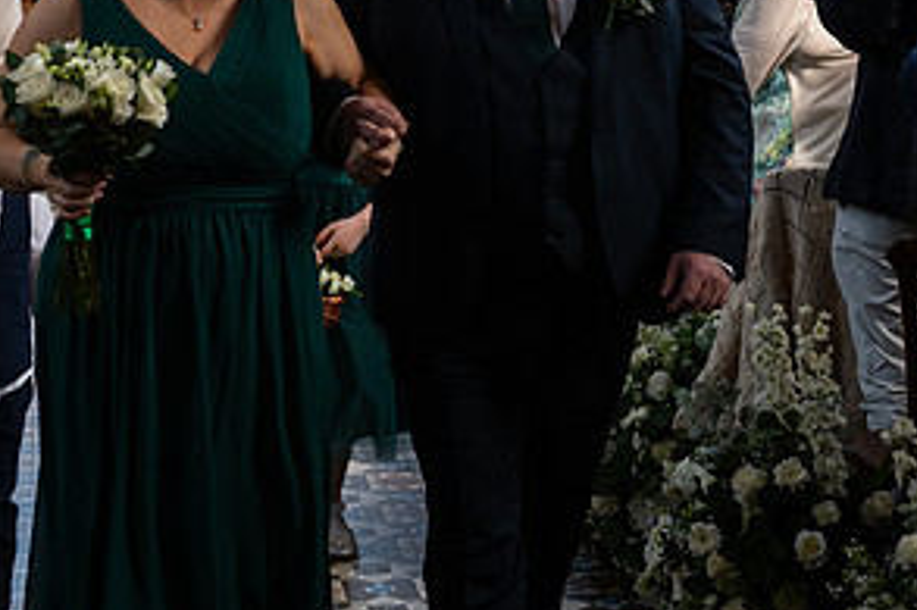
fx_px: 2826
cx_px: 423
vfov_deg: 12.2
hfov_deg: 18.4
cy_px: 58
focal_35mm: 111
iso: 500
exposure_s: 1/160
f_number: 3.5
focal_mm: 56
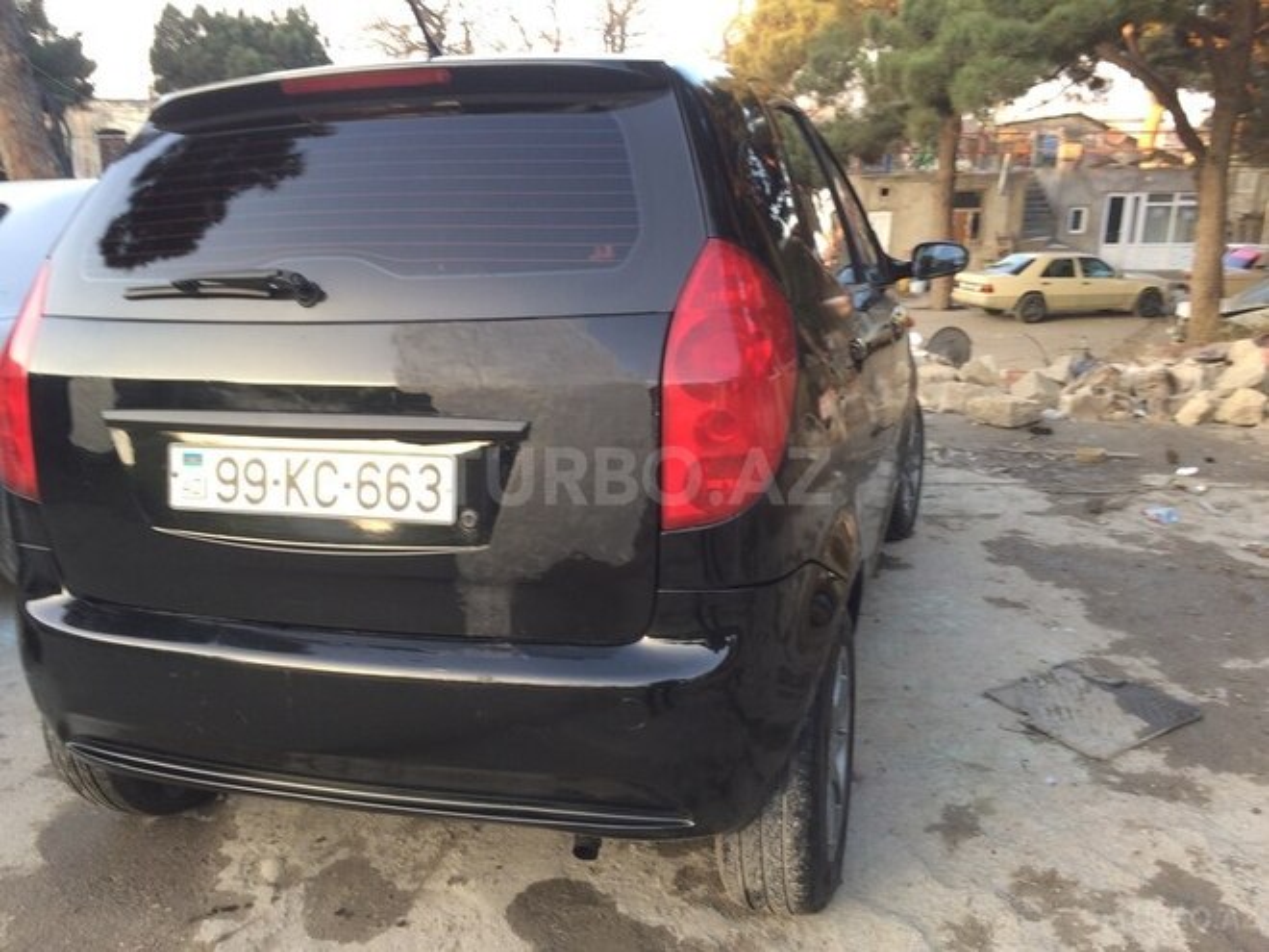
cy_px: 476
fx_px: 1063
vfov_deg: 48.2
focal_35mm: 29
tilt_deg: -19.2
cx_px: 634
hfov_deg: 61.7
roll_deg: +2.4
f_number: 2.2
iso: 32
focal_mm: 4.15
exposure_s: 1/50
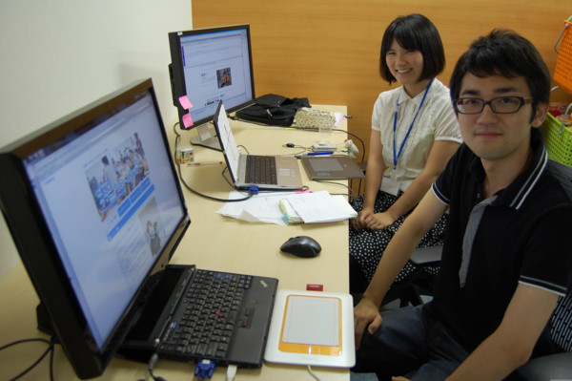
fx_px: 476
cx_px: 286
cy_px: 190
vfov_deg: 43.5
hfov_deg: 62.0
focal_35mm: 30
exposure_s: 1/40
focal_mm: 20
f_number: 3.8
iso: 400
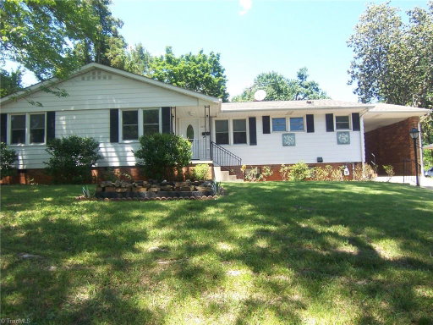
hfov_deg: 73.9
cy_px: 162
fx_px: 288
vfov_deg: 58.9
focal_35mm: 23
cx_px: 216
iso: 64
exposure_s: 1/160
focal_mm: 3.8
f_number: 2.8
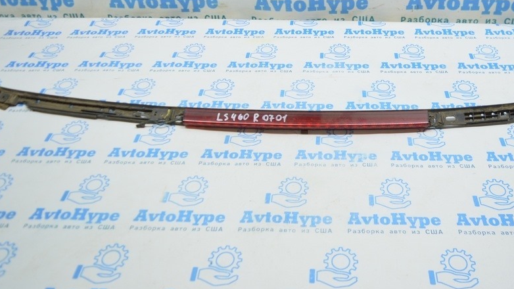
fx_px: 504
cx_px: 306
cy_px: 73
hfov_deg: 53.7
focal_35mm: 37
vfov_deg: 31.4
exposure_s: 1/60
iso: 400
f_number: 3.5
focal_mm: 18
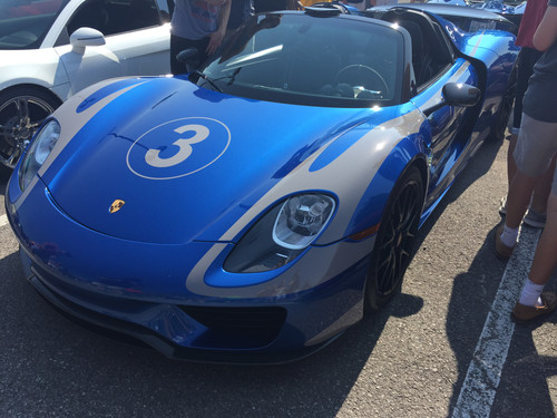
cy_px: 209
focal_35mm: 29
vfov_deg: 48.2
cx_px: 278
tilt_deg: -28.6
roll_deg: -2.8
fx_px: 467
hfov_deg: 61.7
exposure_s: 1/1276
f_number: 2.2
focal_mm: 4.15
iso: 32
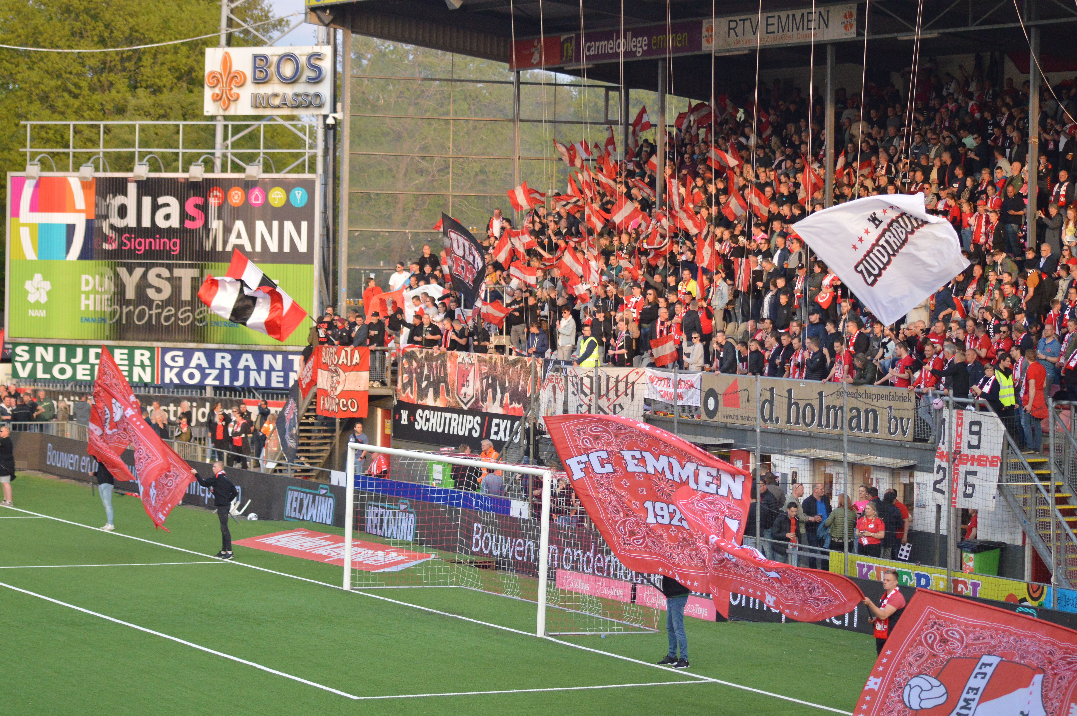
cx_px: 538
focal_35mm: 105
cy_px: 358
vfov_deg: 13.0
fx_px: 3138
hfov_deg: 19.5
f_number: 4
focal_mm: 70
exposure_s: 1/1600
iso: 1250
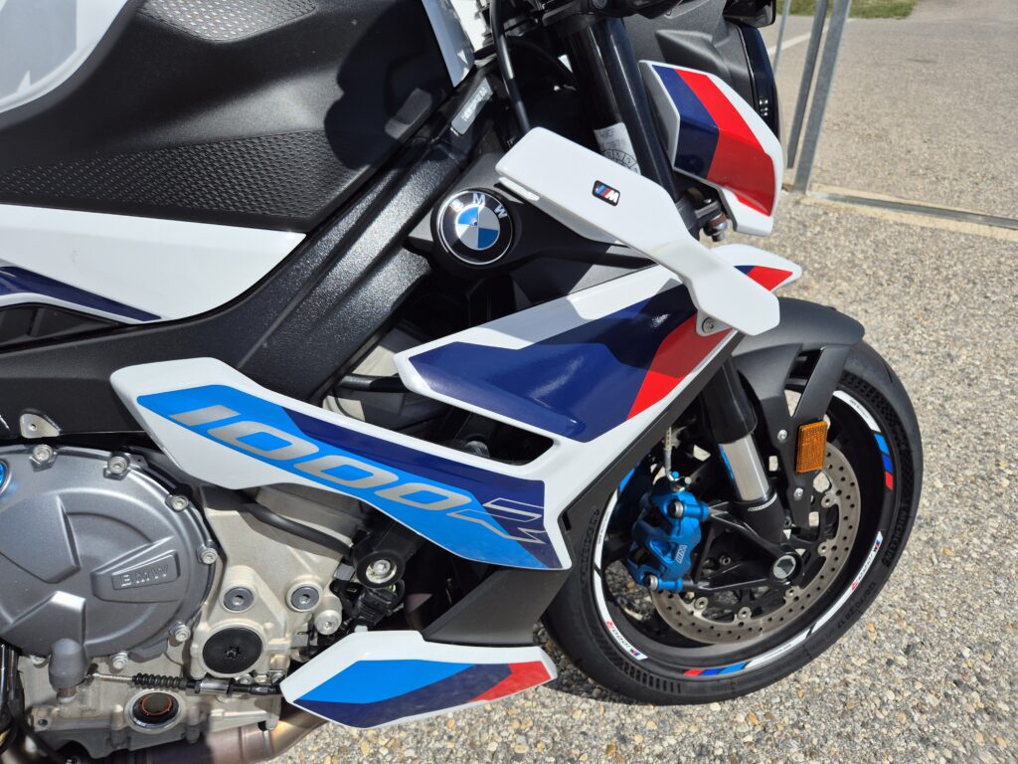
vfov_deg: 58.9
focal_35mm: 23
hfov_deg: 73.9
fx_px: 676
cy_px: 382
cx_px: 509
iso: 25
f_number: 1.8
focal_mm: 5.4
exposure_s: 1/2592
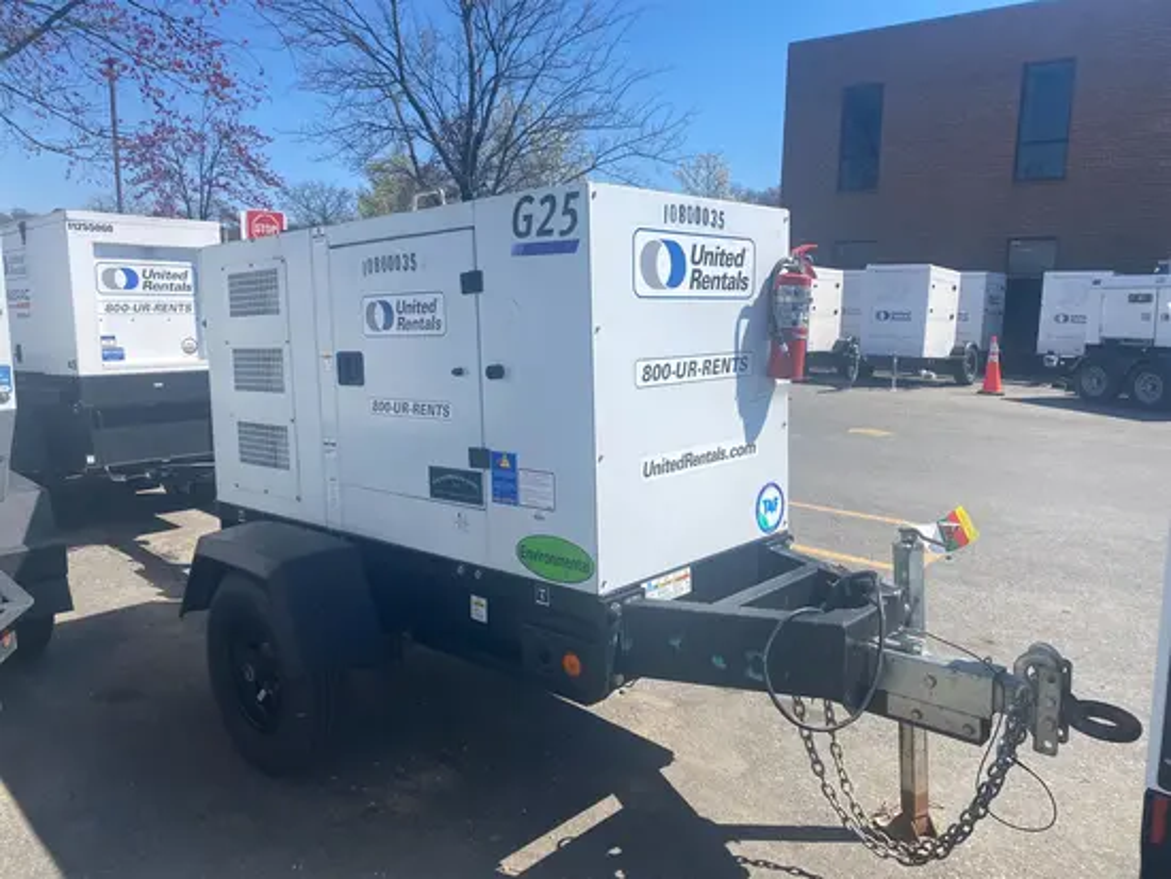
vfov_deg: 53.1
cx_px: 586
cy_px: 440
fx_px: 880
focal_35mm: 26
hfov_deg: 67.3
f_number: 1.8
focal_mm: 4.25
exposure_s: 1/3497
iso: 32
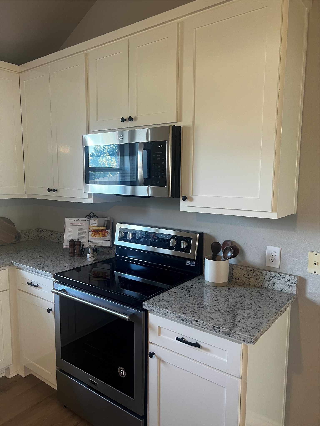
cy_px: 213
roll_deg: -0.2
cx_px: 160
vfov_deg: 67.3
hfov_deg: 53.1
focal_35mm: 26
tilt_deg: -6.9
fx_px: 320
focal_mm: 5.7
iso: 125
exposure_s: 1/60
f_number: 1.5
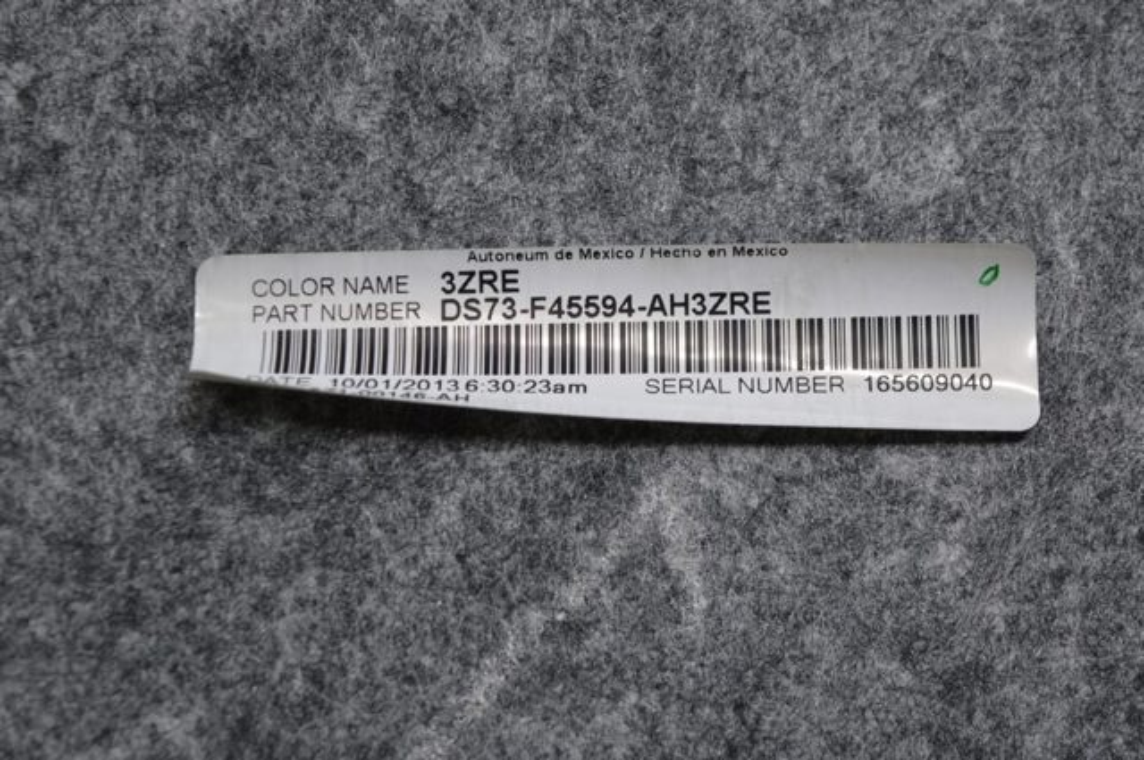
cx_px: 572
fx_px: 2618
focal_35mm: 82
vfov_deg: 16.5
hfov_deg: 24.6
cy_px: 380
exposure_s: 1/60
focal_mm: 55
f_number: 5.6
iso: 450
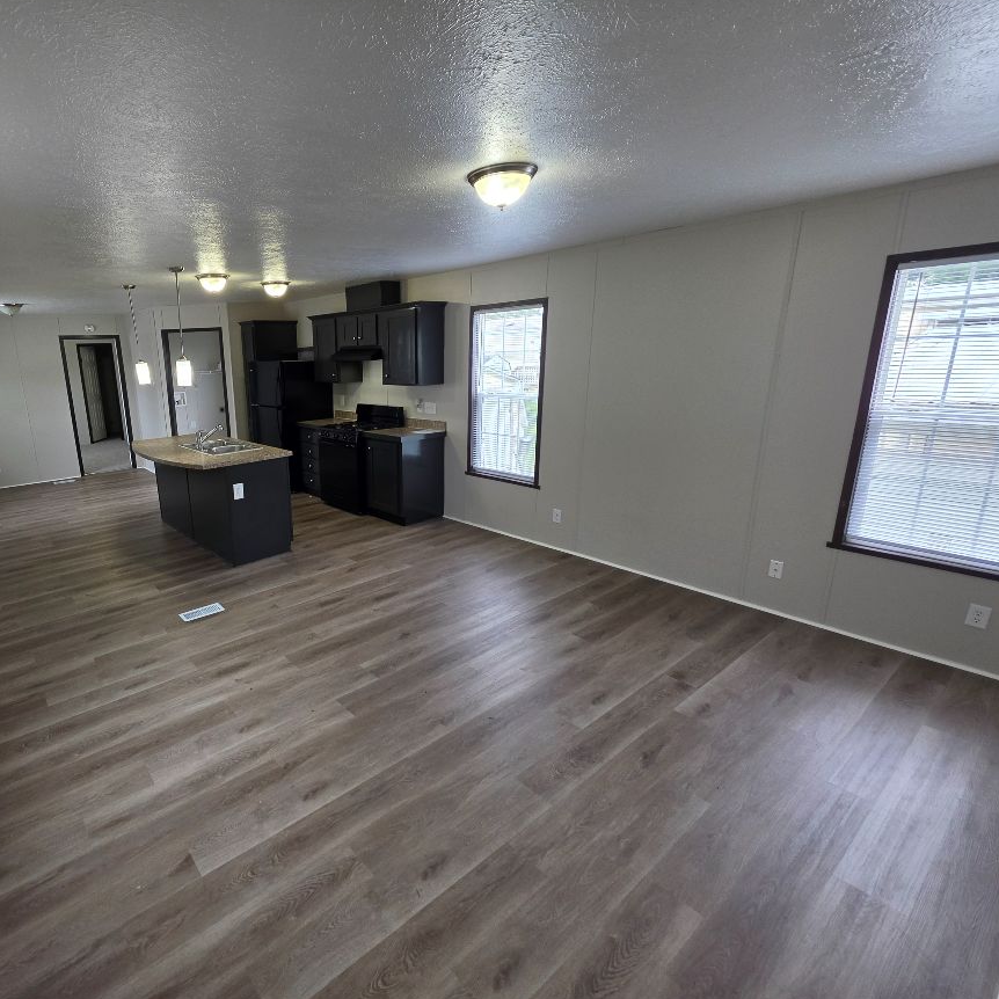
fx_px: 522
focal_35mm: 16
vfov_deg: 87.4
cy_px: 505
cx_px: 343
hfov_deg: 84.8
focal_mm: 2.2
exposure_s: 1/120
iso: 64
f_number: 1.9
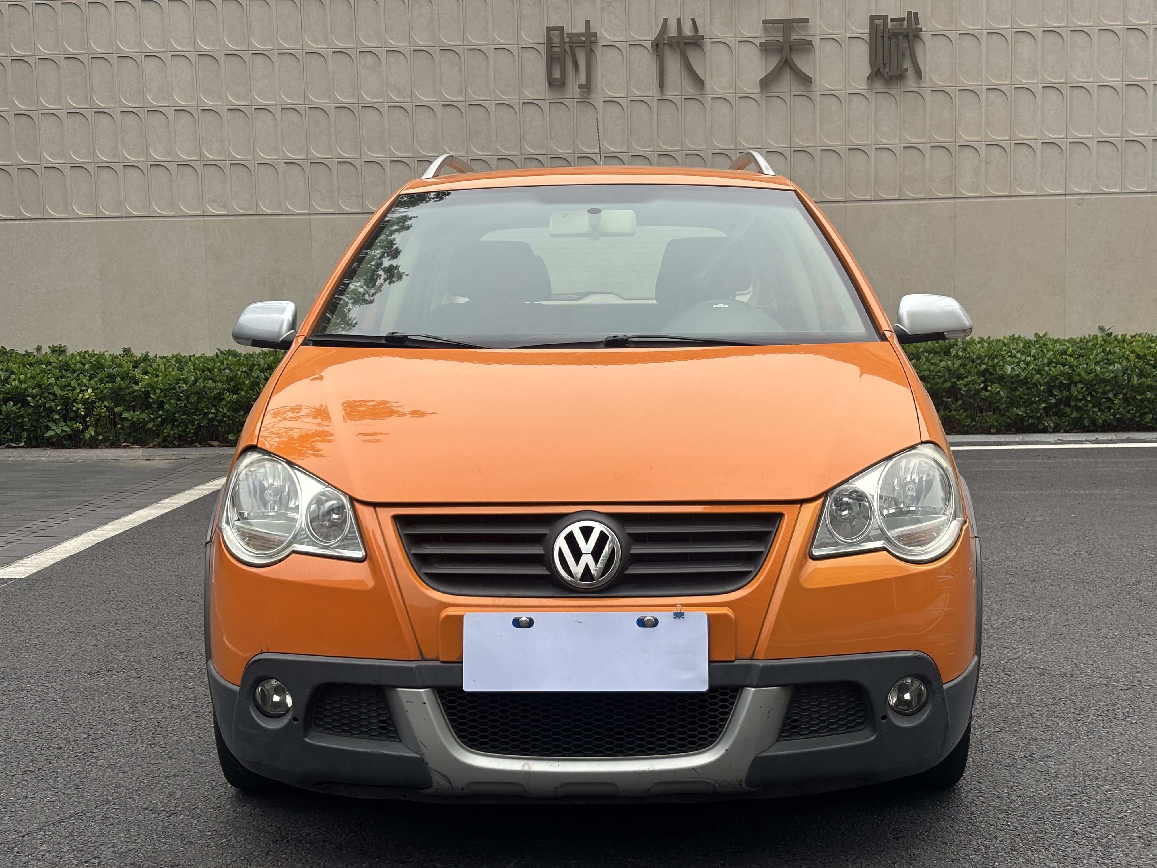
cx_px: 578
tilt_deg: -6.5
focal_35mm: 52
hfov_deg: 36.8
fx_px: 1738
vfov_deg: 28.0
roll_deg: +1.1
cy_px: 434
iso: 32
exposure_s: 1/970
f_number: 1.6
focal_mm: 5.96
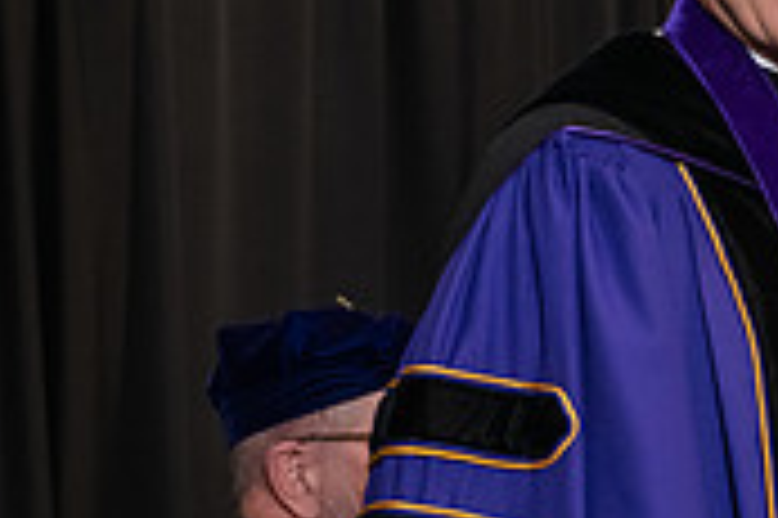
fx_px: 5074
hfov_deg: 8.6
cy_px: 318
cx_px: 994
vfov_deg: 5.8
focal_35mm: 235
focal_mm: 70
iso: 2000
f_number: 5
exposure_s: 1/125
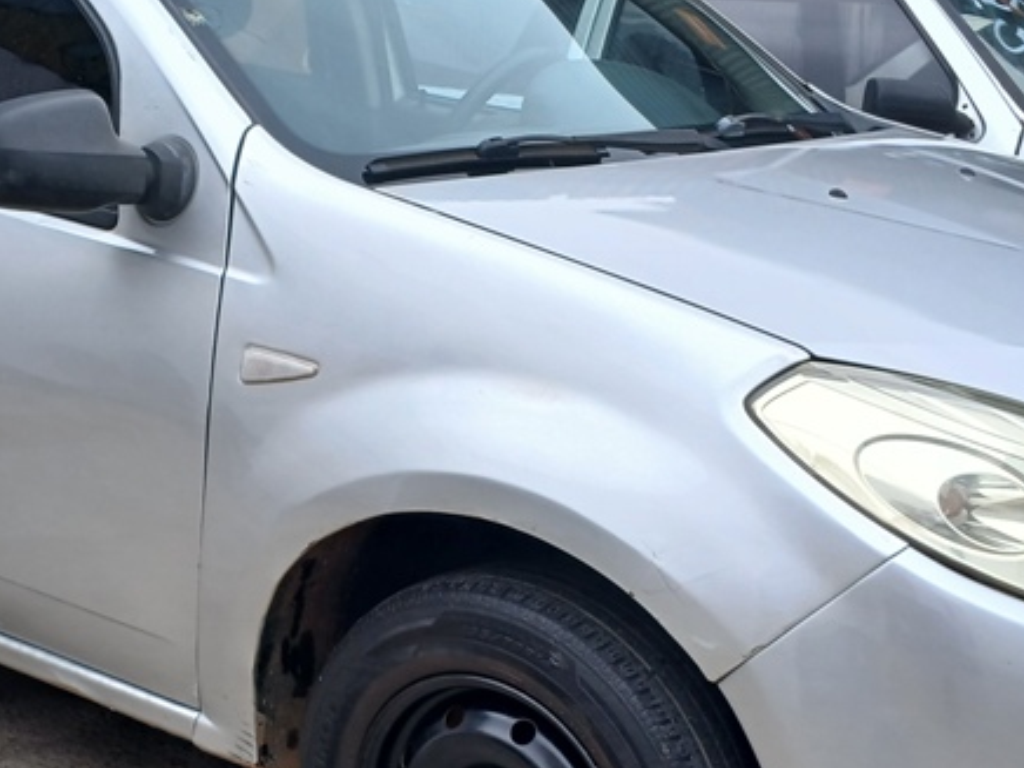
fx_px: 1804
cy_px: 552
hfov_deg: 31.4
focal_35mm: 61
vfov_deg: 23.8
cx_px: 331
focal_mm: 3.98
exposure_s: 1/189
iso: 20
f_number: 1.8
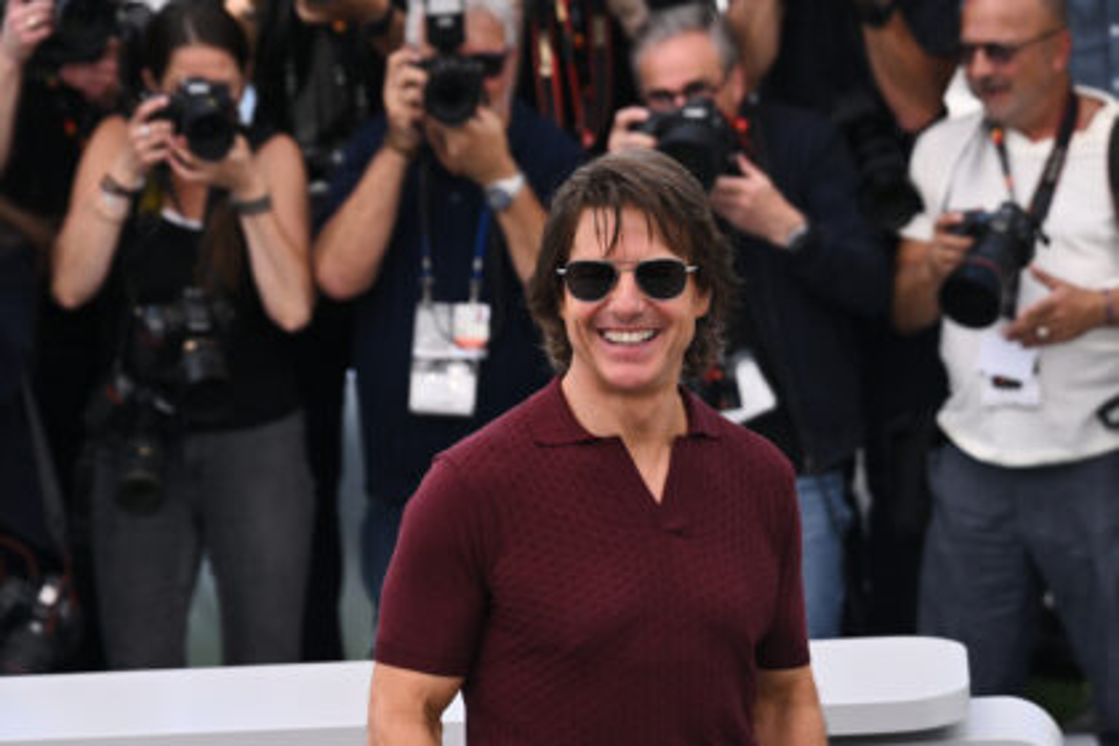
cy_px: 373
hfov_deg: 11.4
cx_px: 560
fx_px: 5595
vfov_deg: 7.6
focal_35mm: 180
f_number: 4.5
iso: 250
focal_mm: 120
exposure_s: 1/2000
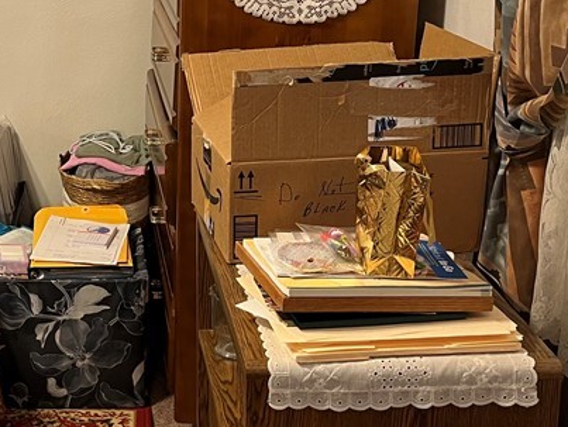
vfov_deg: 22.3
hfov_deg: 27.0
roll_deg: +3.5
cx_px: -54
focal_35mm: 66
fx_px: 1084
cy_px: 168
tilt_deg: -17.4
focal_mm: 5.1
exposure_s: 1/60
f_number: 1.6
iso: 80
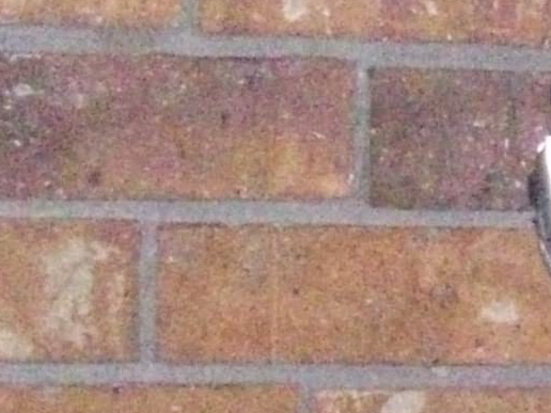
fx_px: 3438
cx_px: 1309
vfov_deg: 6.6
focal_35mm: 216
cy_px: 845
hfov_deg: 8.4
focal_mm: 5.7
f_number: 2.8
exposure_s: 1/128
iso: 800
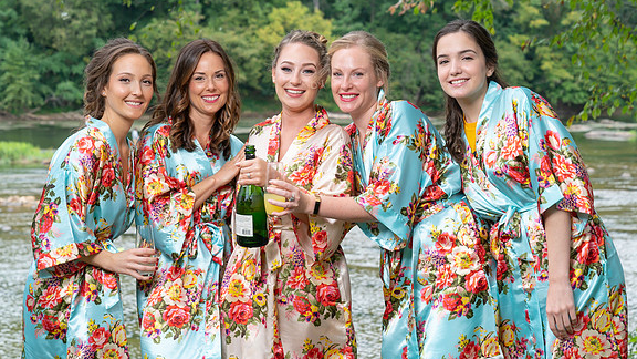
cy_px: 168
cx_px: 314
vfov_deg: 16.5
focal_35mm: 73
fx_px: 1233
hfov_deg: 29.0
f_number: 5.6
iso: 320
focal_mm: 65
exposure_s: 1/200
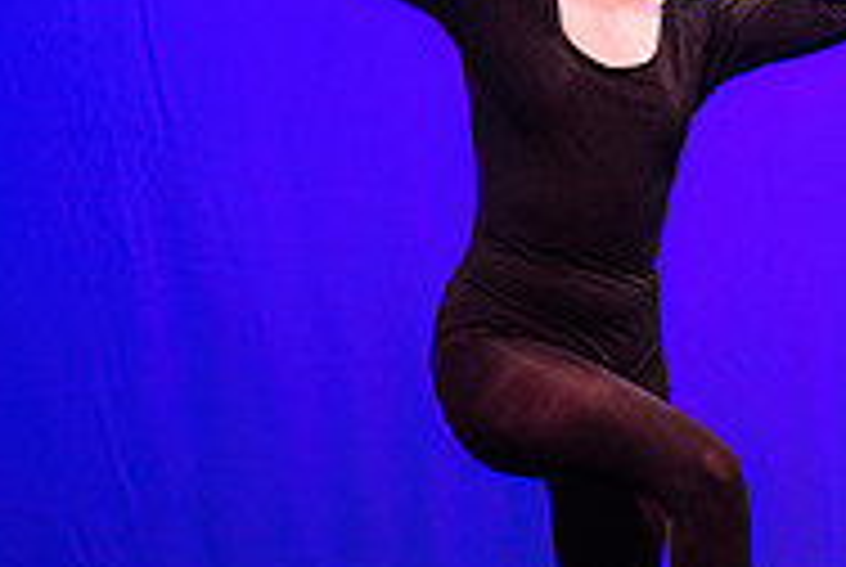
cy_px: 316
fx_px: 14828
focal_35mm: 630
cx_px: 1288
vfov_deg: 2.2
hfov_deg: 3.3
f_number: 2.8
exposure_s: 1/400
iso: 1600
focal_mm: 170
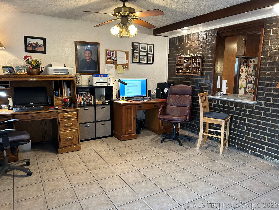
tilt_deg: -10.1
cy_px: 105
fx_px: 210
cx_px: 140
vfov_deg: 53.1
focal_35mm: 26
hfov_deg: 67.3
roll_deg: -1.0
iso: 250
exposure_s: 1/60
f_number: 1.5
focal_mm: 5.7
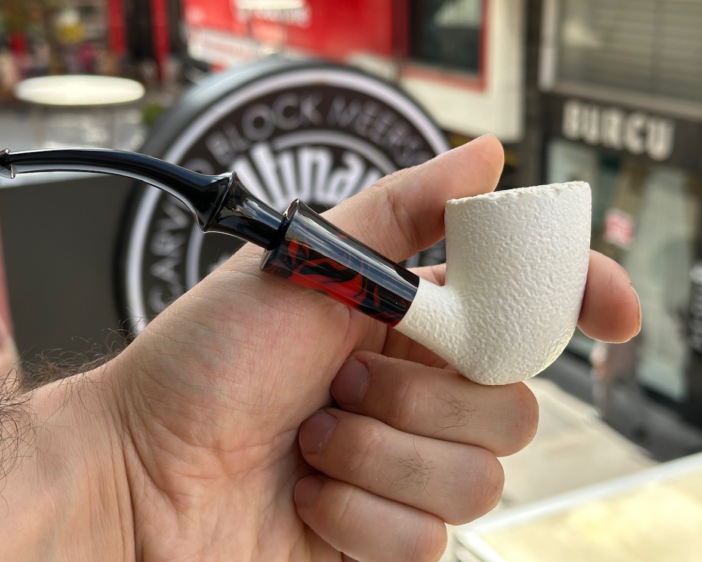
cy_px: 276
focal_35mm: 51
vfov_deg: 29.7
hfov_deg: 36.6
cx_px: 331
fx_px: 1060
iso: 64
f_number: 1.78
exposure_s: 1/681
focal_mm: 6.86
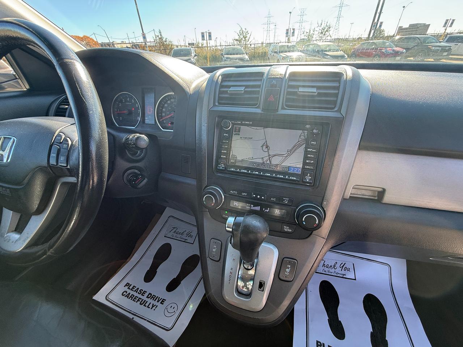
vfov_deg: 85.7
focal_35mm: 14
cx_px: 232
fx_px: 187
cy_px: 174
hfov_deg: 102.1
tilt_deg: -35.6
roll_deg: +3.1
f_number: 2.2
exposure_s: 1/99
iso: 50
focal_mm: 2.22
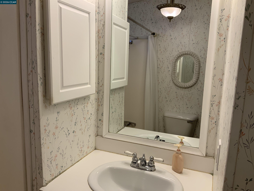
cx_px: 127
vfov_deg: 48.2
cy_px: 96
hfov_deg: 61.7
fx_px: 213
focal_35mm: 29
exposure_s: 1/120
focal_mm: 3
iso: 40
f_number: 1.8
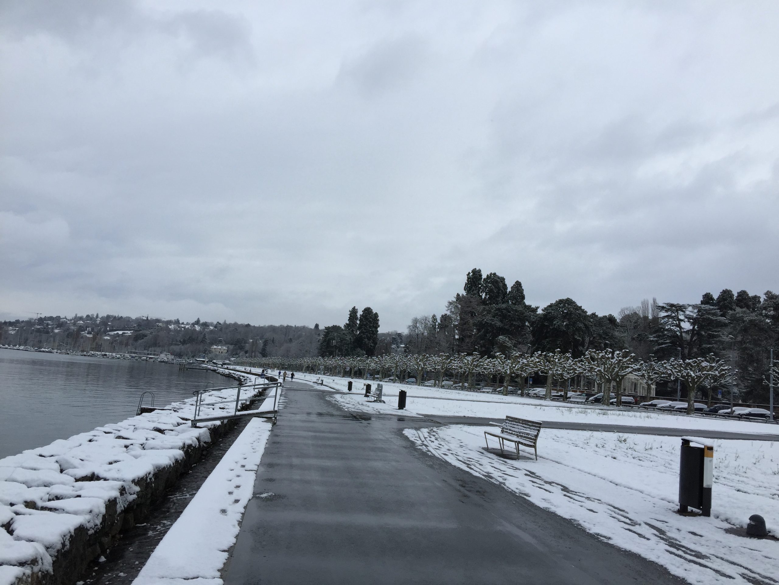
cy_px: 292
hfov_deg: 61.7
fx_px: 653
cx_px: 390
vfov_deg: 48.2
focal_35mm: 29
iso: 32
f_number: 2.2
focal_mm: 4.15
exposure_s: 1/1464
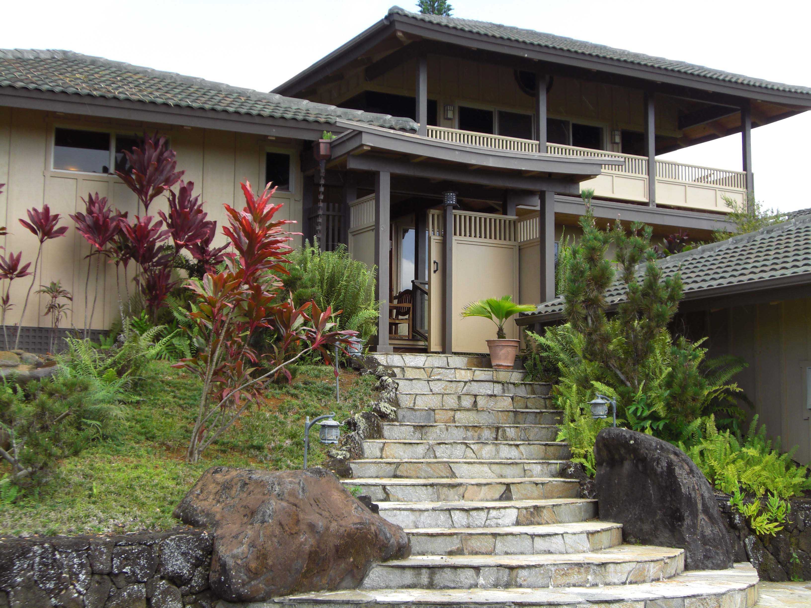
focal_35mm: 55
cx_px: 406
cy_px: 304
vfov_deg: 26.6
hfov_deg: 34.9
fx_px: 1289
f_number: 3.3
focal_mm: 9
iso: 64
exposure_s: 1/200
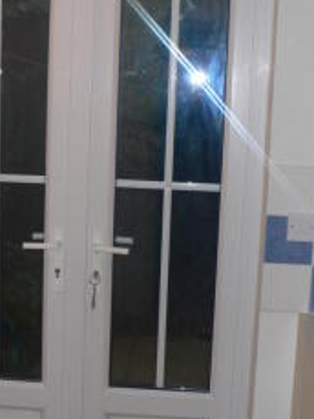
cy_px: 230
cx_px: 135
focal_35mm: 65
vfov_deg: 29.8
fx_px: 785
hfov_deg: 22.6
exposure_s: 1/30
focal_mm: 6.3
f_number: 2.8
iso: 100
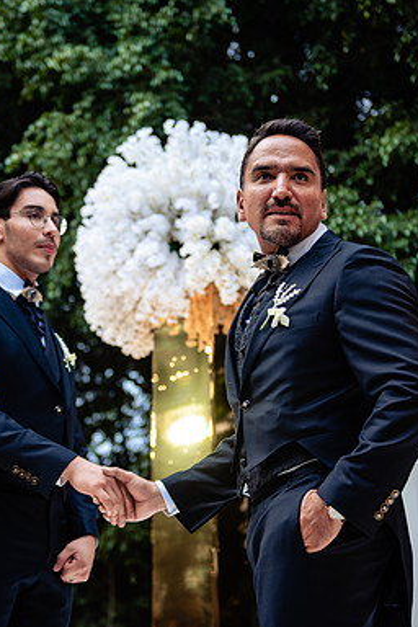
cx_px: 167
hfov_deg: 20.0
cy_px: 314
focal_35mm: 68
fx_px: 1184
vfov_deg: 29.7
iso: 320
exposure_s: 1/160
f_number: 2.8
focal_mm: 45
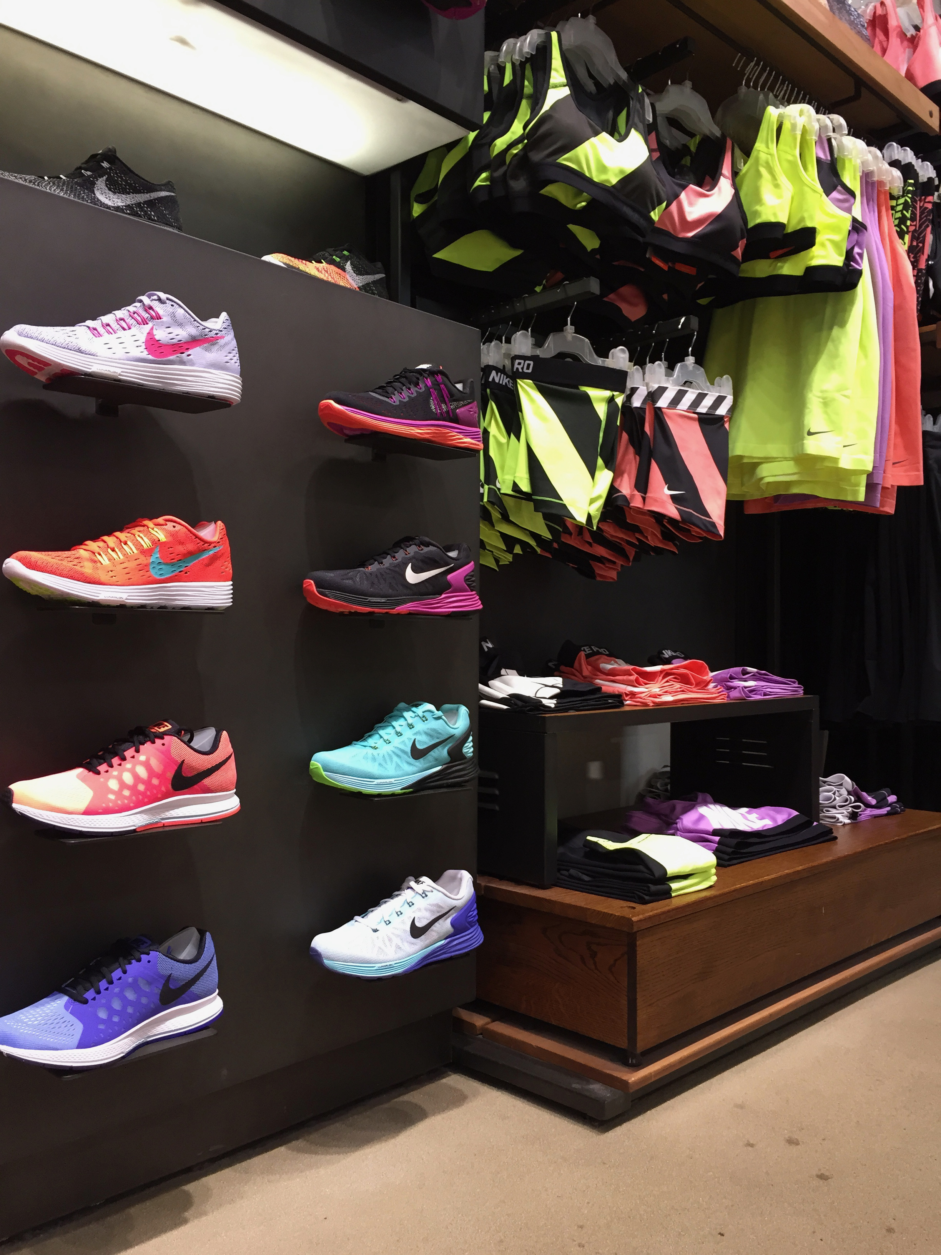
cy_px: 628
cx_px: 470
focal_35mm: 29
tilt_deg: +0.9
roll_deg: -0.5
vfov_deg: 61.7
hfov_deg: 48.2
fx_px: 1051
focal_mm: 4.15
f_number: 2.2
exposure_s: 1/30
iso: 80
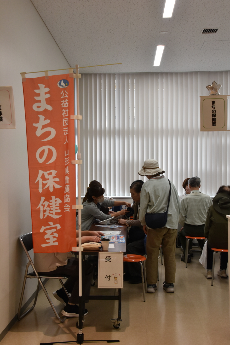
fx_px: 431
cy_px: 172
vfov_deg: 43.6
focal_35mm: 45
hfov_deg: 29.9
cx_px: 115
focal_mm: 30
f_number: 6.3
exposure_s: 1/160
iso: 800
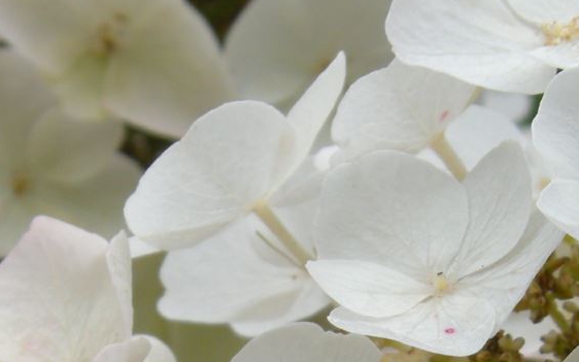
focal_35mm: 132
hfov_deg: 15.8
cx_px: 204
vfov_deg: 9.6
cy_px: 584
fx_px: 2082
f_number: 4.8
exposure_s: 1/170
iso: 64
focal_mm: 7.5
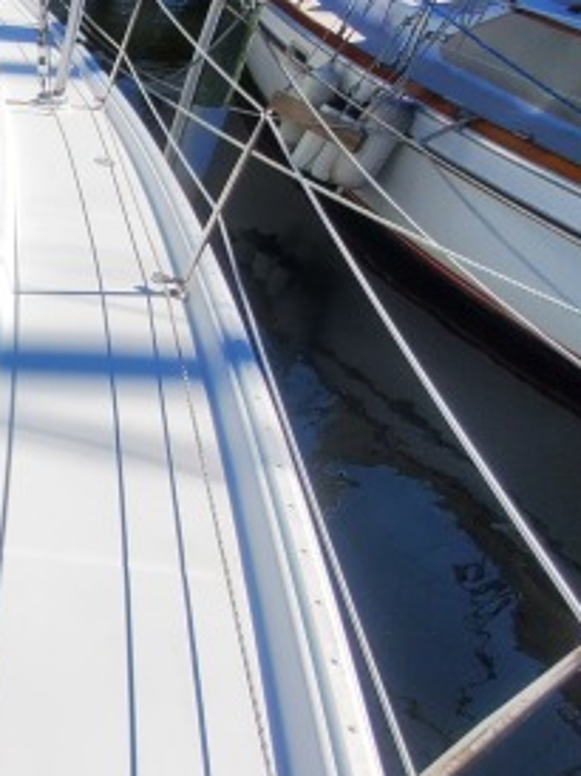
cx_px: -264
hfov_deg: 27.6
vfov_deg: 48.8
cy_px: 329
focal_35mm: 38
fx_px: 852
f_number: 2.2
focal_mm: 1.8
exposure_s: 1/2048
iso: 50
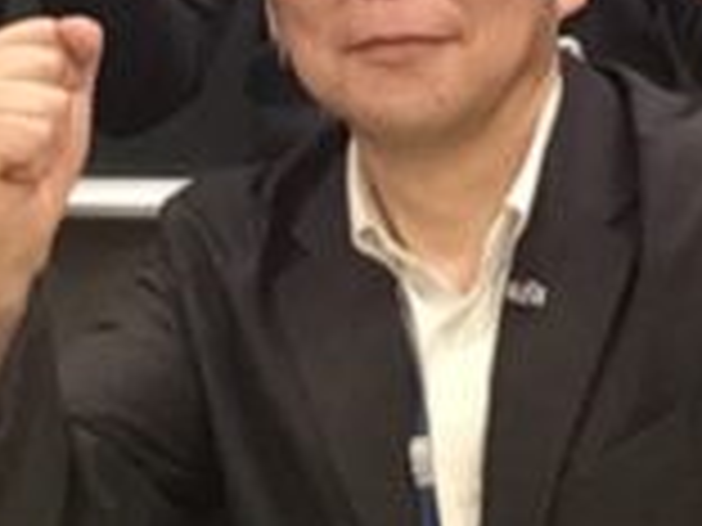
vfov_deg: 11.4
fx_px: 2576
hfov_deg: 15.5
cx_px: 459
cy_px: -139
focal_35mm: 127
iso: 80
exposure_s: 1/30
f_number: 2.4
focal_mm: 2.15
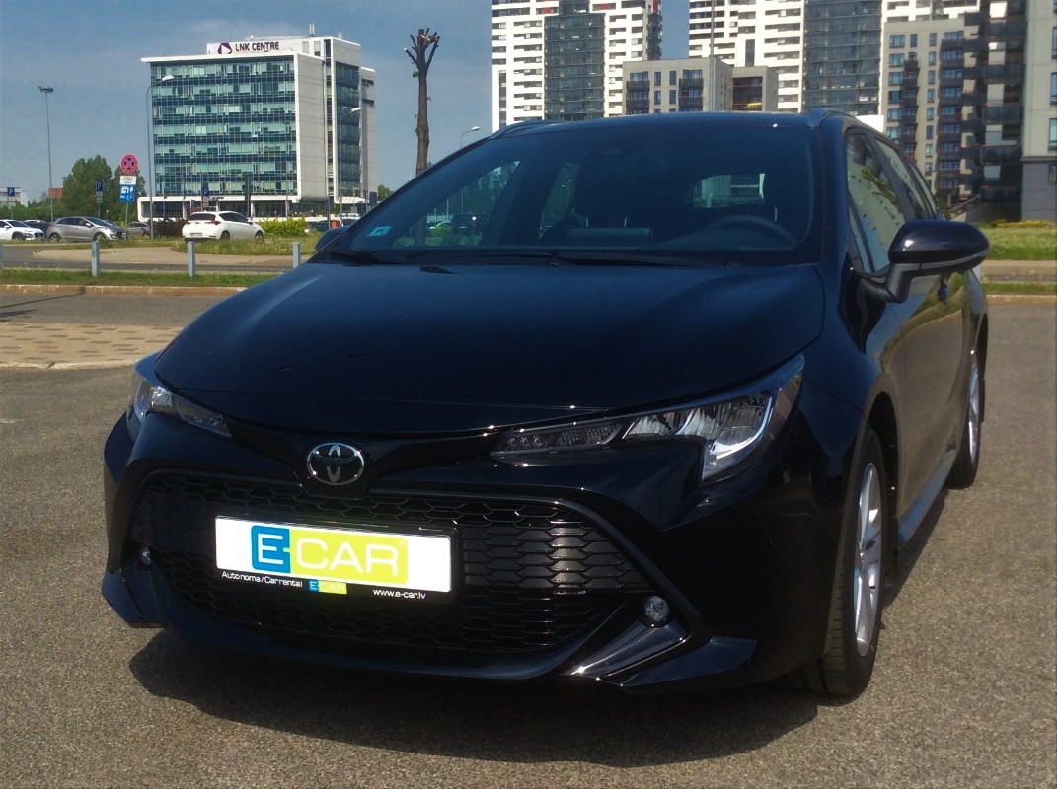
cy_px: 394
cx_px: 528
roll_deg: +0.7
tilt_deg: -7.1
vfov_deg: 44.1
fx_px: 976
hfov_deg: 56.9
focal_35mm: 32
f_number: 2.4
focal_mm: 3.3
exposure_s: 1/1466
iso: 32
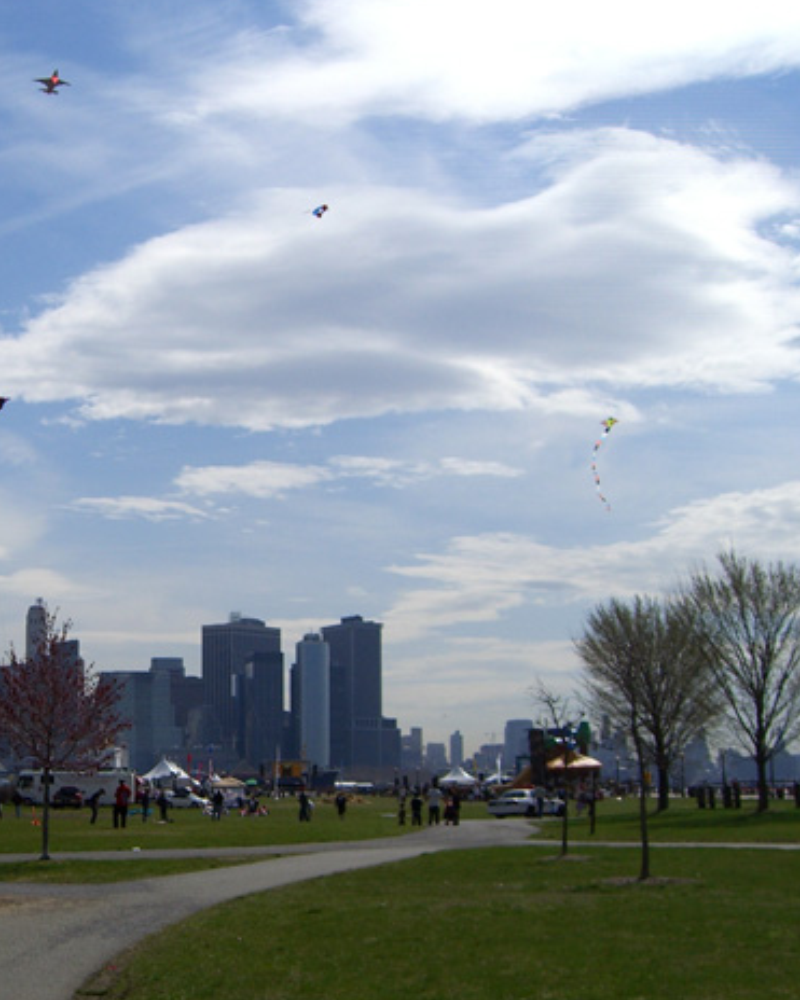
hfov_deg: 23.2
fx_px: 1895
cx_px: 82
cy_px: 601
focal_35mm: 64
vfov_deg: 29.5
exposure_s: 1/400
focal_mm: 7.9
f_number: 8
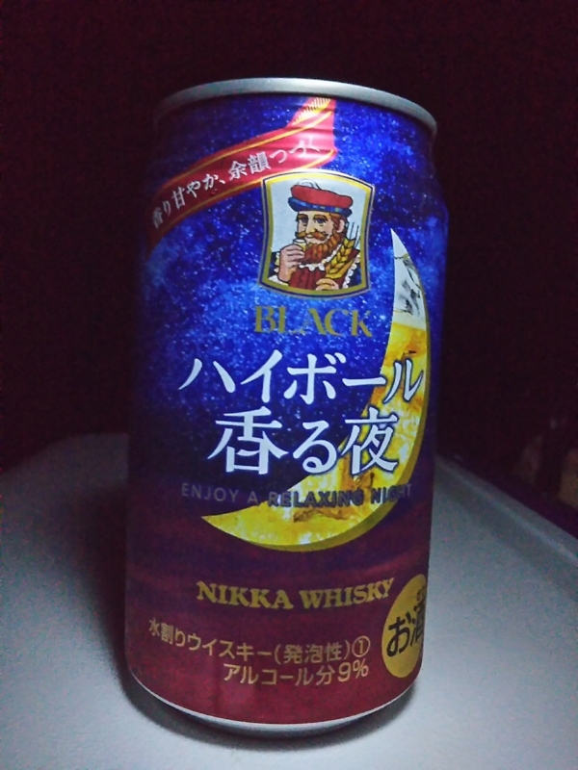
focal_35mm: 30
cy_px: 385
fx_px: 668
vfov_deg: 60.0
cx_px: 289
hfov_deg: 46.8
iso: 1600
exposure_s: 1/9
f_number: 2.2
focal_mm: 4
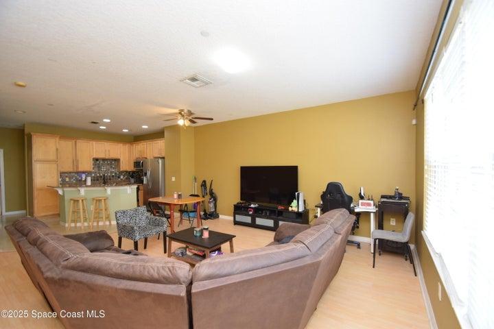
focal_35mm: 15
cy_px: 164
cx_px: 247
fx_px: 206
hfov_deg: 100.4
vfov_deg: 77.3
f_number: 4.5
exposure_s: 1/80
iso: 800
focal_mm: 10
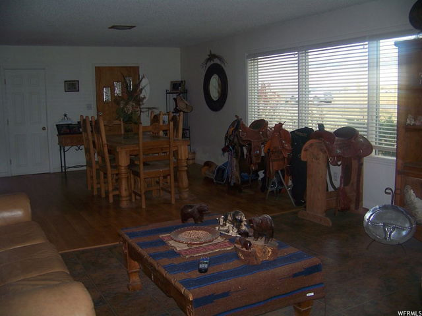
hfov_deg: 51.4
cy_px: 158
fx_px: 439
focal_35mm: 36
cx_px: 211
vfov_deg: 39.7
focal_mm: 5.85
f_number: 2.8
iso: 64
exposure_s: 1/125
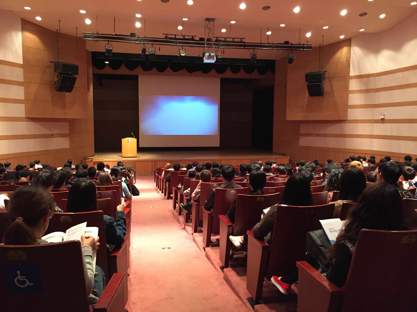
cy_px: 156
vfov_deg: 48.2
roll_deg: -1.0
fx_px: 349
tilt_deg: -5.5
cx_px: 208
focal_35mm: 29
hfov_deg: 61.7
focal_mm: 4.15
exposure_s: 1/24
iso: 250
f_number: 2.2
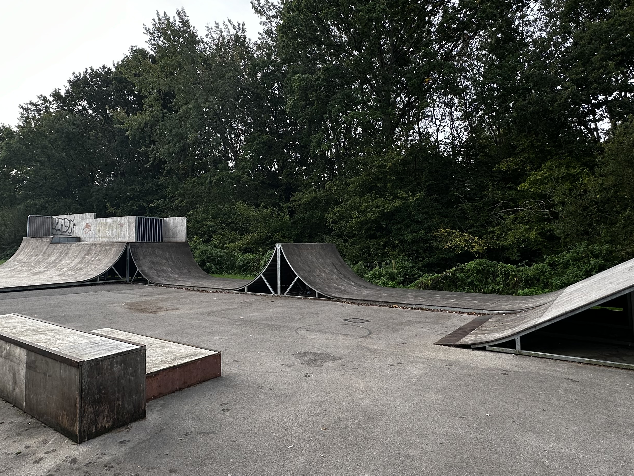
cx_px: 283
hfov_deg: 73.7
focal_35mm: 23
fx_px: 421
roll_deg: +0.4
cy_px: 213
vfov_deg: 58.8
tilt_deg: +4.3
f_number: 2.2
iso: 40
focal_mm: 2.22
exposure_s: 1/148
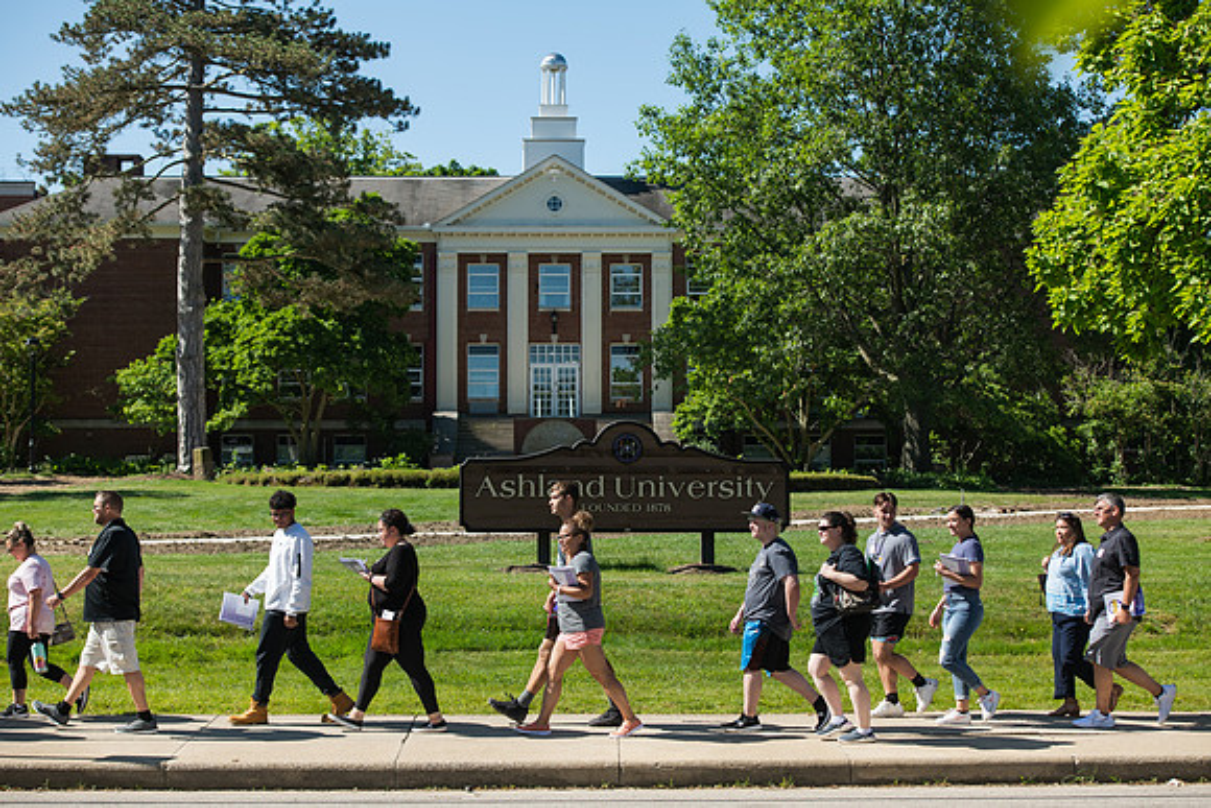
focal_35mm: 70
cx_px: 606
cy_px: 404
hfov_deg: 28.8
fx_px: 2355
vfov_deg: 19.5
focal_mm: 70
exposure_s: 1/500
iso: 100
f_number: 5
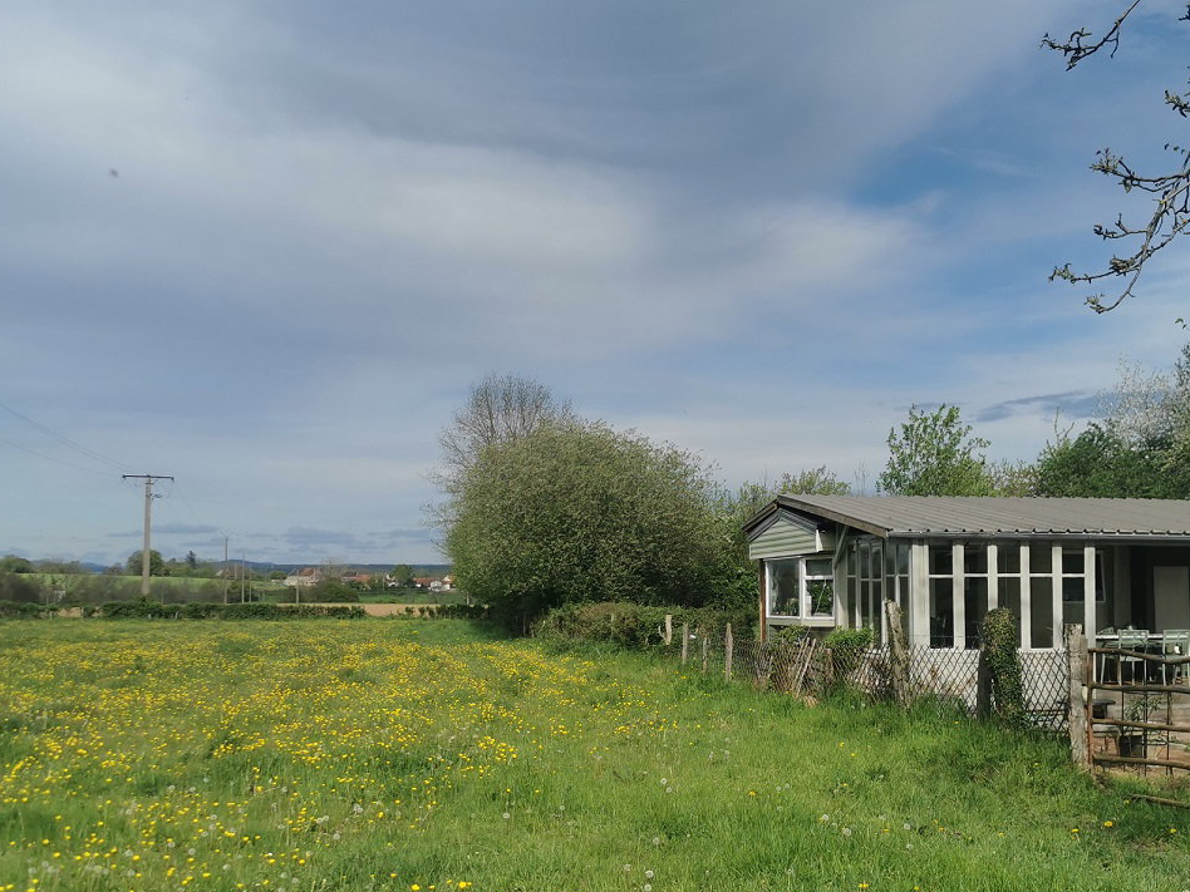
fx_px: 1409
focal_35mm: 41
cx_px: 751
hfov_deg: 45.4
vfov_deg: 35.1
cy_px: 513
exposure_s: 1/6944
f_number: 1.6
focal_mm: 5.56
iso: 50
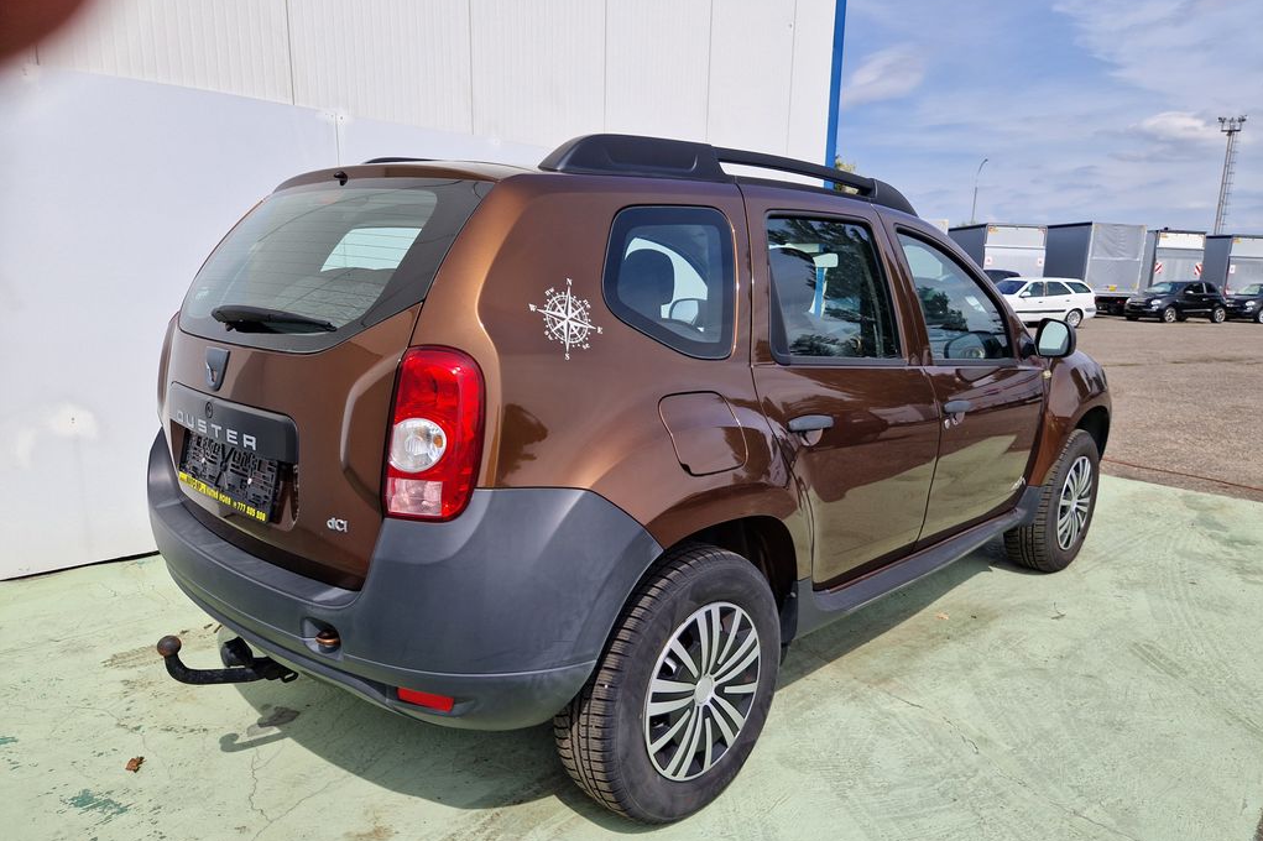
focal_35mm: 24
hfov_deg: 73.8
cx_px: 632
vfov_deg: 53.0
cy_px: 461
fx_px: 842
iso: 50
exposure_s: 1/2128
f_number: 1.8
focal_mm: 5.4
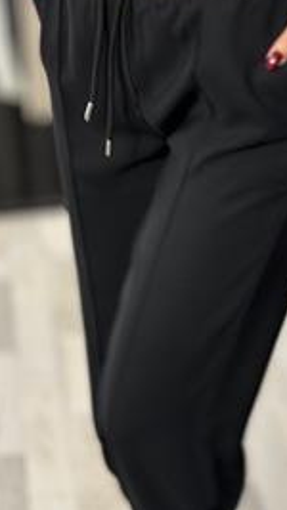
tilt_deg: -28.4
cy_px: 257
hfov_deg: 14.8
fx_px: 1097
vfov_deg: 26.2
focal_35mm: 81
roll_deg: -7.7
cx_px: 228
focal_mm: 6.86
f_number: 1.78
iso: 125
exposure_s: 1/50
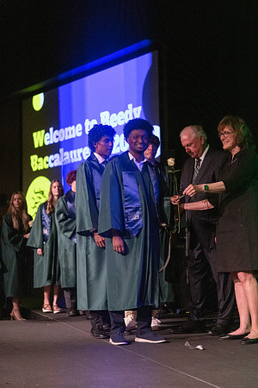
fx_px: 752
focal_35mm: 70
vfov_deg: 28.8
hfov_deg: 19.5
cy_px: 194
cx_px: 129
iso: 16000
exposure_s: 1/1000
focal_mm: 70
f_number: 2.8
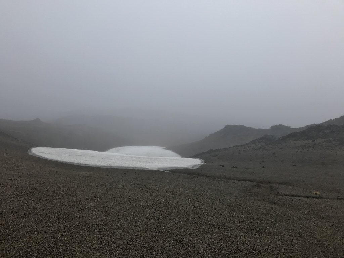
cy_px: 129
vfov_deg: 49.7
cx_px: 172
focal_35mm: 28
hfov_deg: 63.4
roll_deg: -1.5
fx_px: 278
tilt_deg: +4.6
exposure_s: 1/1330
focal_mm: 3.99
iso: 20
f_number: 1.8
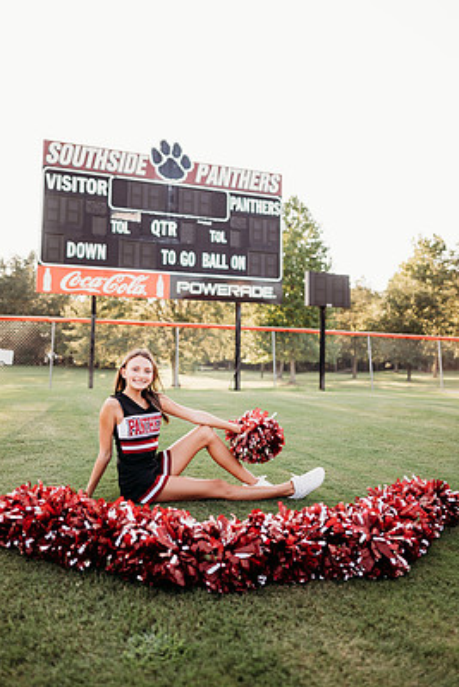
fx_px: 516
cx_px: 210
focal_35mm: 27
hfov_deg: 47.9
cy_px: 304
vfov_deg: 67.1
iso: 125
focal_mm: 24
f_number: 2
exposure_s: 1/500
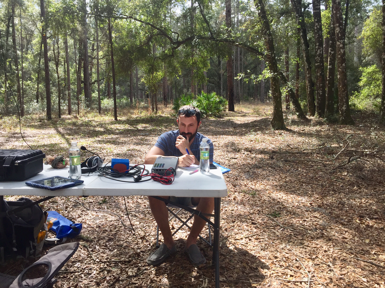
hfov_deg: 61.7
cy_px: 144
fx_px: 323
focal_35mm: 29
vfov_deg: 48.2
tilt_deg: -8.7
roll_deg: +0.3
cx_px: 192
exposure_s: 1/659
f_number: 2.2
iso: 32
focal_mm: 4.15
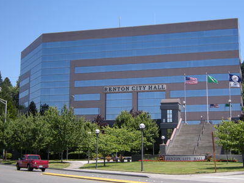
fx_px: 444
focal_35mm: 63
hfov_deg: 30.7
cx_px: 132
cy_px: 87
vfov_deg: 23.3
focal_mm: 8.8
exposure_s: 1/420
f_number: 3.8
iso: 64
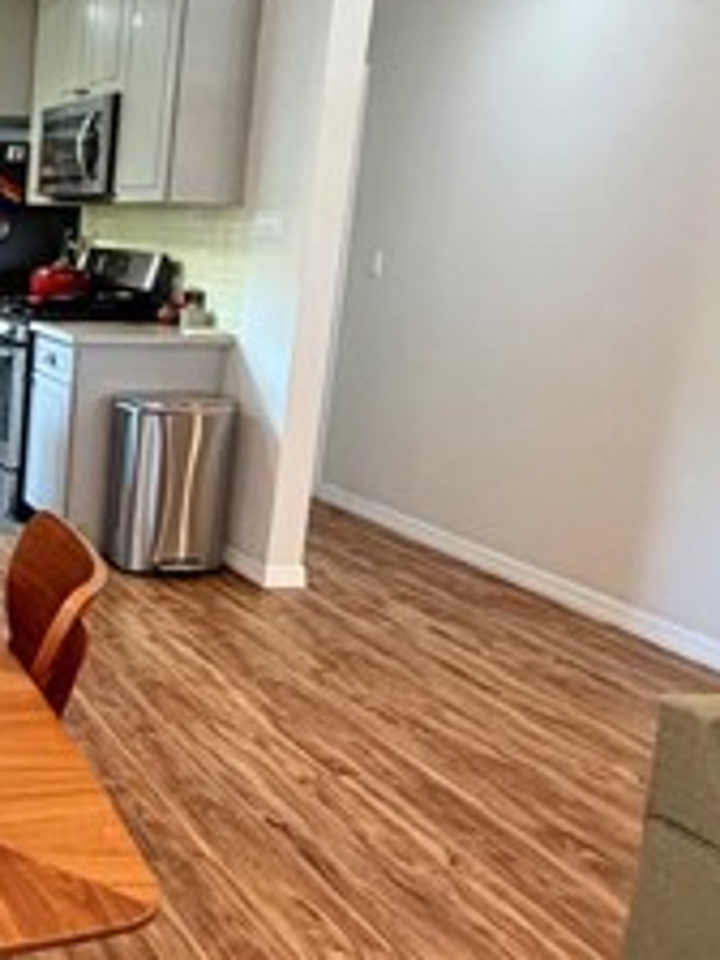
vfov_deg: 46.7
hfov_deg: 28.4
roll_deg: -1.7
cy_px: 416
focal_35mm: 40
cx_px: -253
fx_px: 1109
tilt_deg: -10.0
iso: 400
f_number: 2.2
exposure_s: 1/60
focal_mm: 2.22
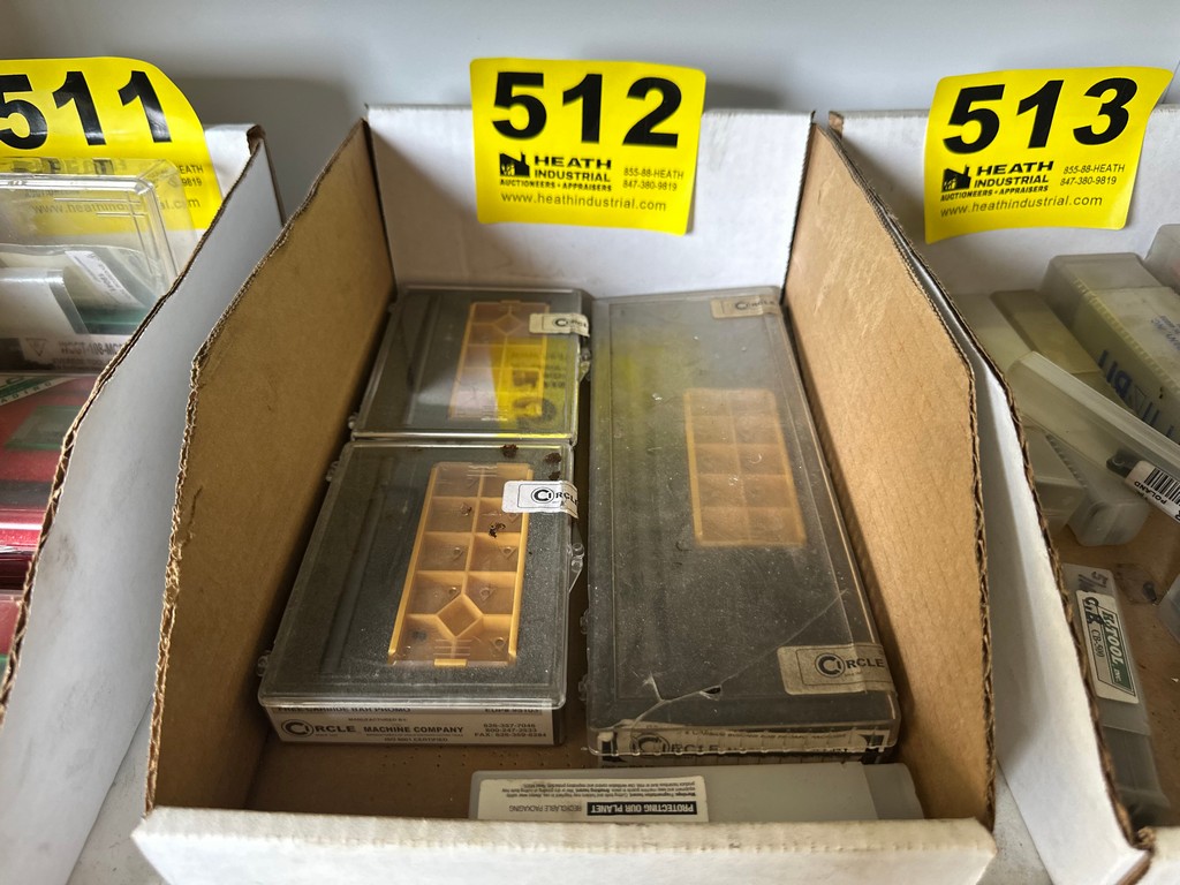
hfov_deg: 71.6
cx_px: 590
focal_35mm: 24
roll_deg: -0.2
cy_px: 442
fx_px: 818
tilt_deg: -40.9
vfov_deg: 56.8
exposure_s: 1/80
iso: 250
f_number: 1.78
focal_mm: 6.86
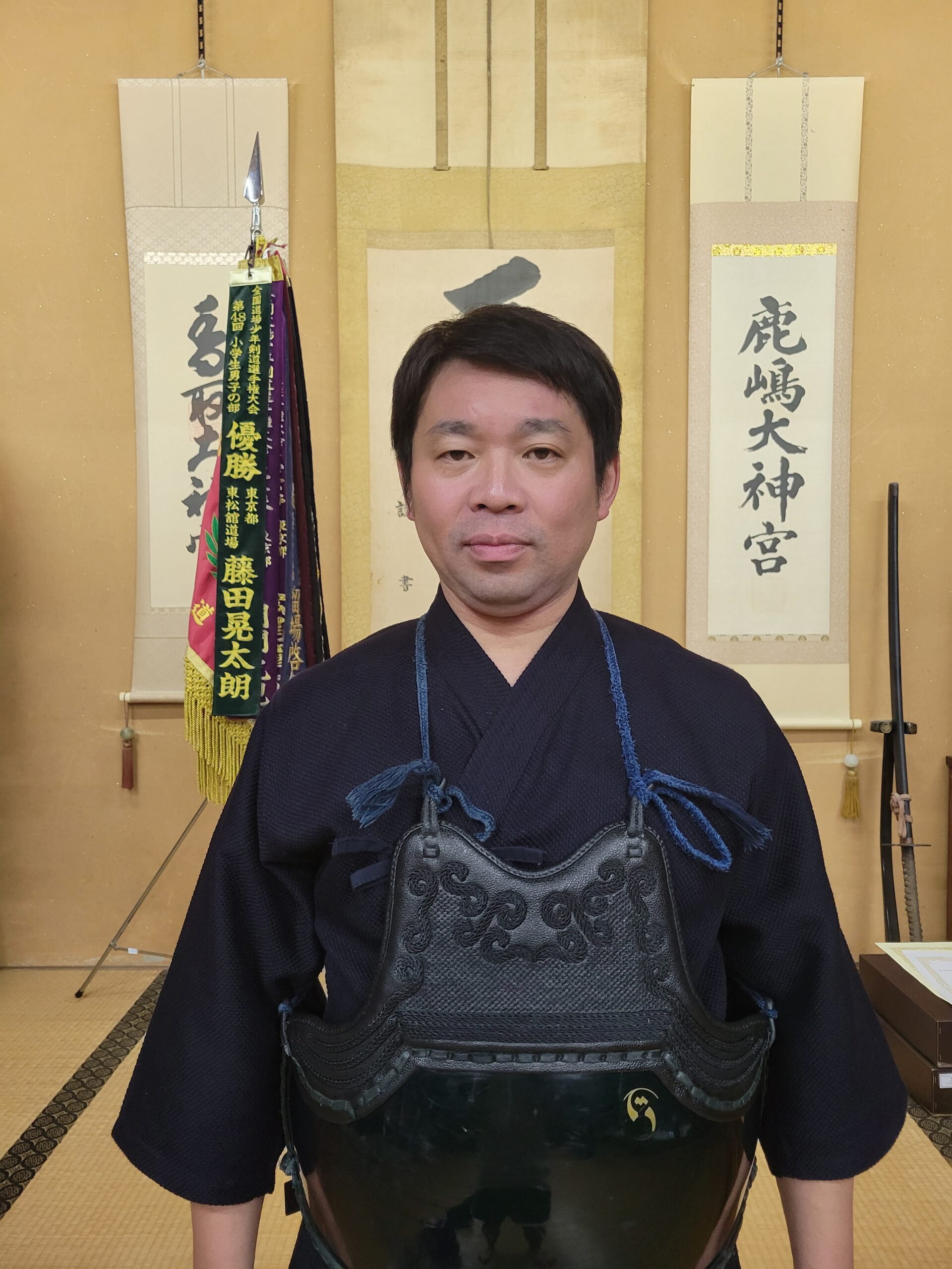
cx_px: 476
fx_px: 953
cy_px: 634
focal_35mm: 26
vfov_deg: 67.3
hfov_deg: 53.1
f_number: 1.8
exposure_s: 1/100
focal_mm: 5.4
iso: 320
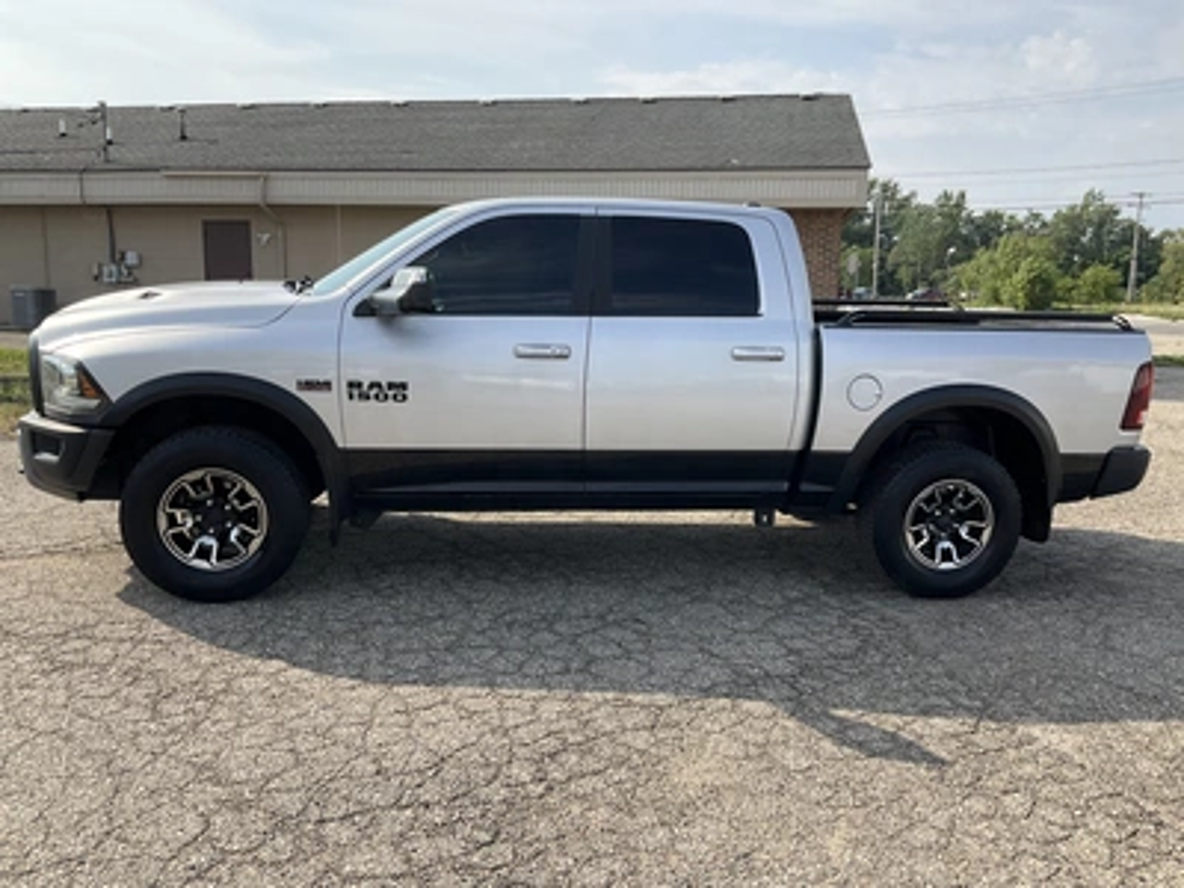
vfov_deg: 48.2
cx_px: 592
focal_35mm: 29
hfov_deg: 61.7
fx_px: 992
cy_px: 444
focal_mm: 3
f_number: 1.8
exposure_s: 1/1076
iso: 25
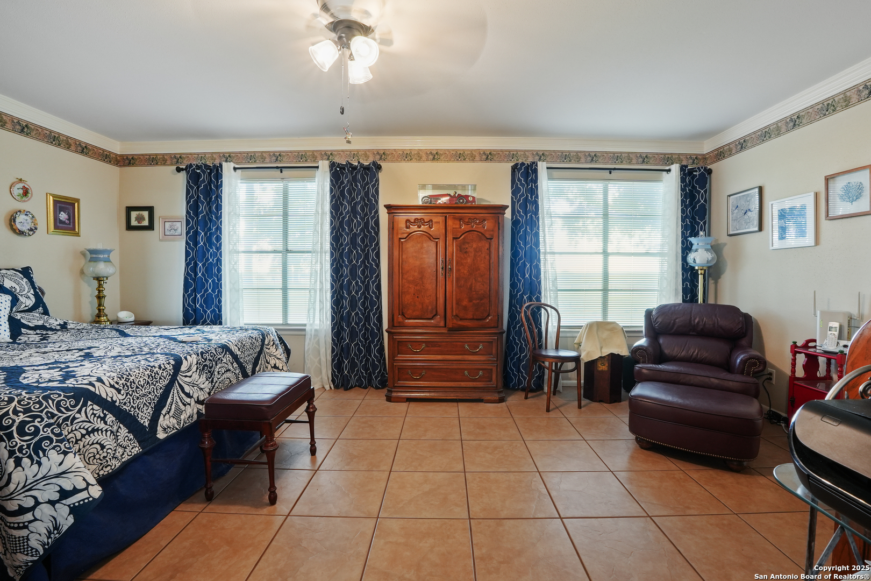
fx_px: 363
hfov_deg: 100.4
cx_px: 436
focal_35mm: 15
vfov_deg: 77.3
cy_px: 290
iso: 640
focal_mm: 10
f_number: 9
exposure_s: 1/2.5
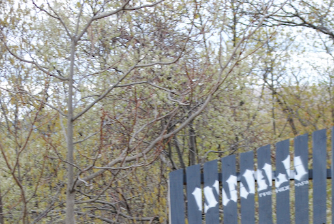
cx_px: 206
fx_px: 1533
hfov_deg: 12.4
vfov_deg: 8.3
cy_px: 222
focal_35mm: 165
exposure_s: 1/250
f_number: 5.6
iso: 200
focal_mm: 55
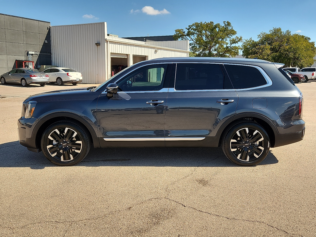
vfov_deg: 58.9
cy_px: 118
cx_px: 158
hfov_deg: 73.9
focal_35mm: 23
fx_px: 210
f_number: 1.8
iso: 50
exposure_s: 1/1250
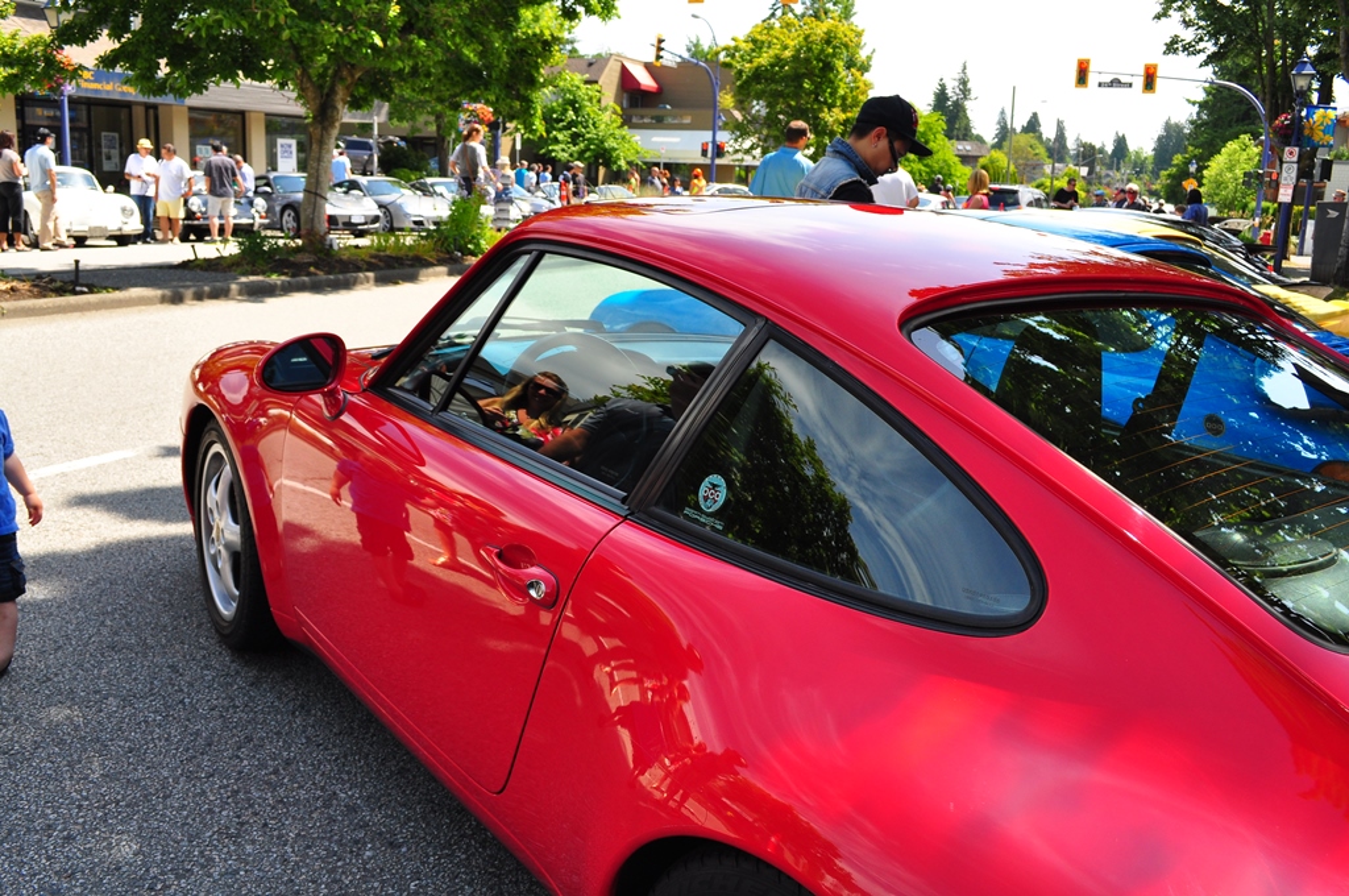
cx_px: 674
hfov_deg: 62.0
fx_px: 1123
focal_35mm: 30
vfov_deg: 43.5
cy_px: 448
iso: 320
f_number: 8
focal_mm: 20
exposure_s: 1/320
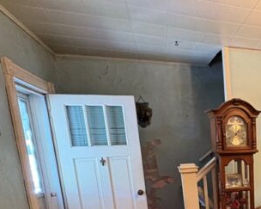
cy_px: 188
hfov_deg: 41.6
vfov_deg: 38.3
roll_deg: +2.4
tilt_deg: -10.2
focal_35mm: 36
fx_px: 278
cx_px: 277
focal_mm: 2.22
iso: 800
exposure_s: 1/60
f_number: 2.2
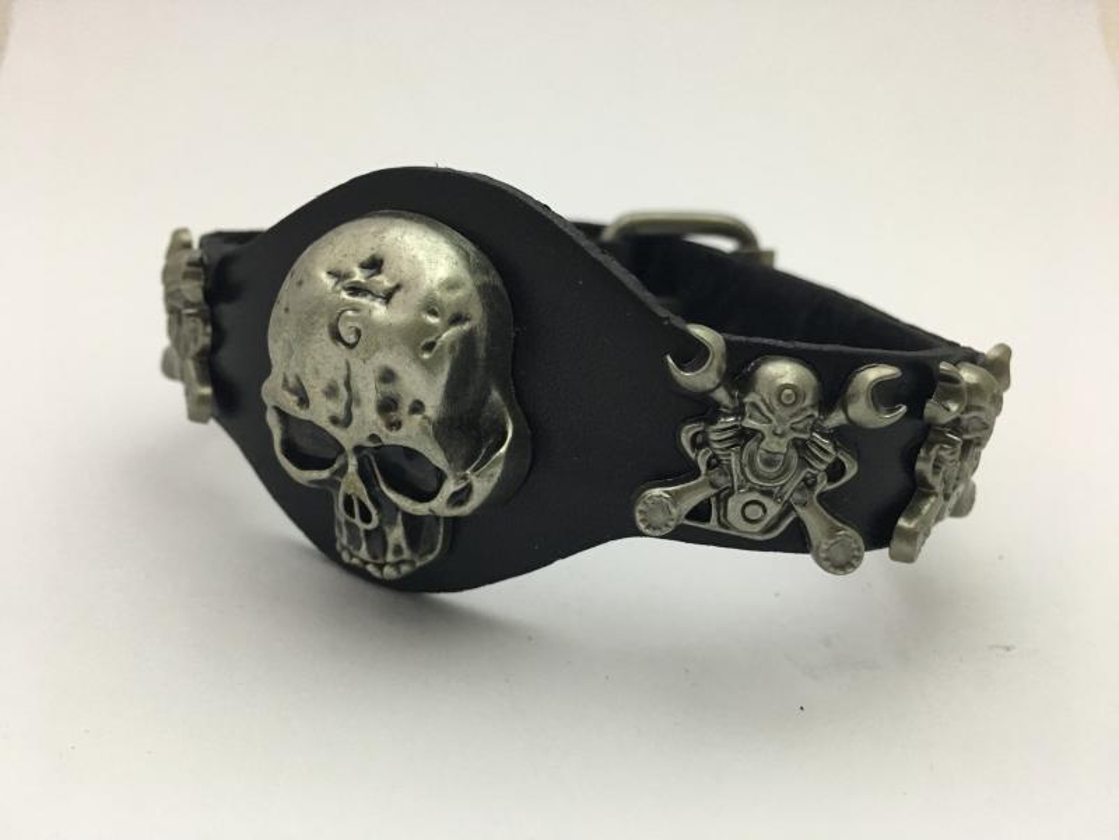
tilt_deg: -24.1
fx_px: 937
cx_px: 560
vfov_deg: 48.2
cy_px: 420
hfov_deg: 61.7
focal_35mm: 29
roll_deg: -2.7
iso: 200
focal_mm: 4.15
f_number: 2.2
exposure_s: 1/30
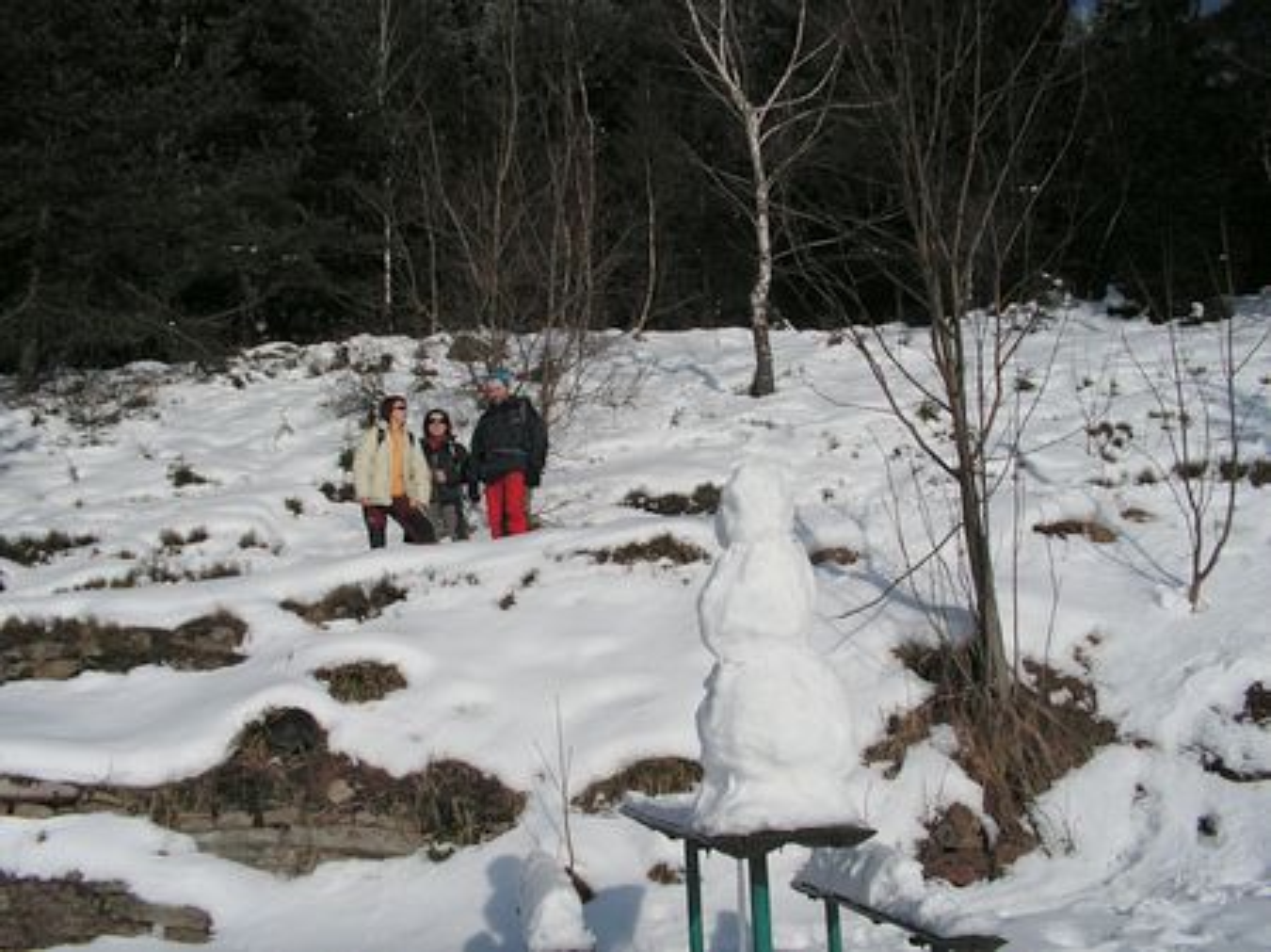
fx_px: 1321
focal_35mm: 36
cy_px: 476
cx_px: 636
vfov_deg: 39.6
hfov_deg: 51.4
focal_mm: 6
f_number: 8
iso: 100
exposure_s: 1/1000
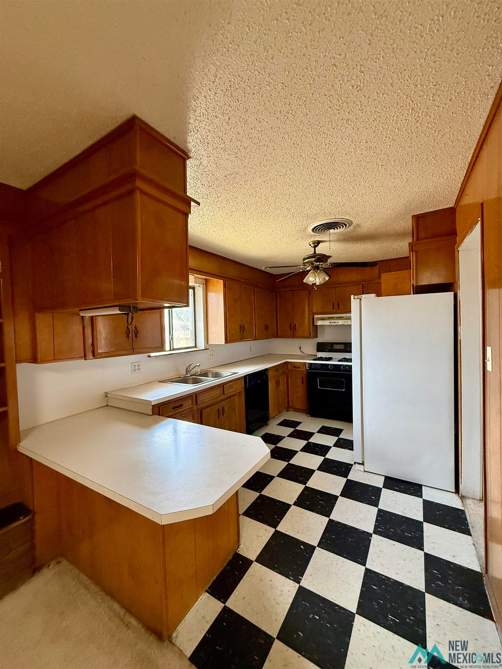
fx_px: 271
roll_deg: +2.0
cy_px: 334
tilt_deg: -2.5
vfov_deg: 102.1
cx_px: 251
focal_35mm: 14
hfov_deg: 85.7
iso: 320
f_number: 2.2
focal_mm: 2.22
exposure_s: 1/71
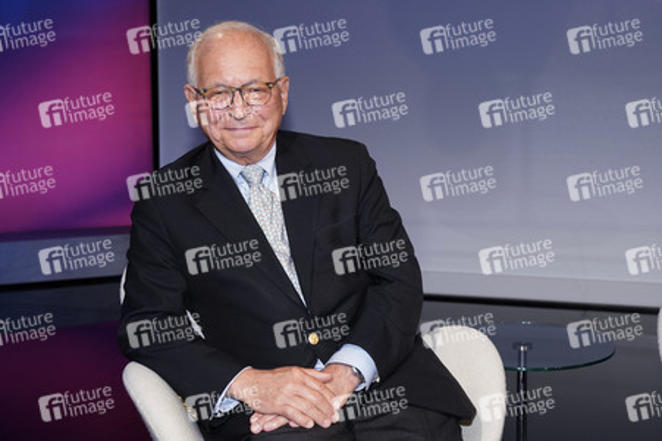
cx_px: 331
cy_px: 220
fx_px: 827
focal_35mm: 45
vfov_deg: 29.8
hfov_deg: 43.6
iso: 2000
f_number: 5.6
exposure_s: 1/125
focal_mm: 45
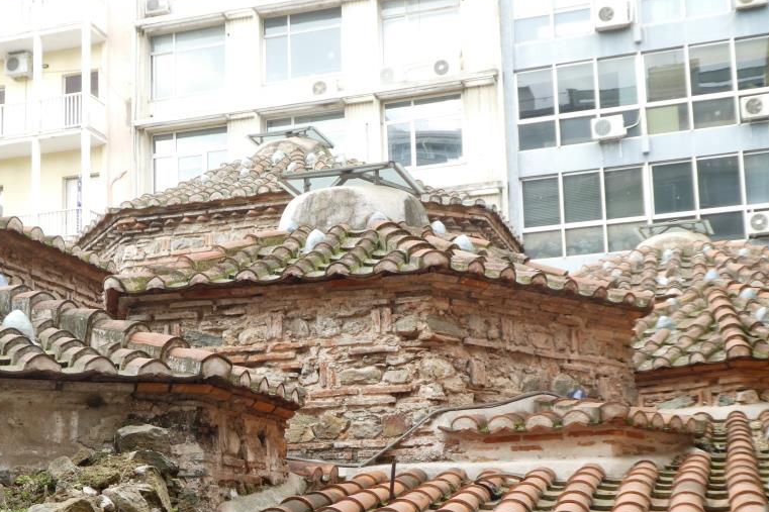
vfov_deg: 23.9
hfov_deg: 35.4
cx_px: 267
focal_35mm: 56
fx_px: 1196
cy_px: 379
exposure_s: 1/80
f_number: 3.8
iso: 100
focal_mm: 7.2
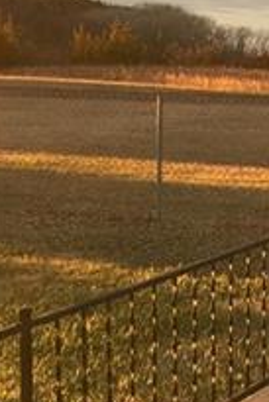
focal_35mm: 113
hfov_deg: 11.5
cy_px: 84
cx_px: 430
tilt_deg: -4.1
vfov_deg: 17.9
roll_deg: -0.9
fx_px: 1264
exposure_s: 1/40
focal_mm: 4.15
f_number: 2.2
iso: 32
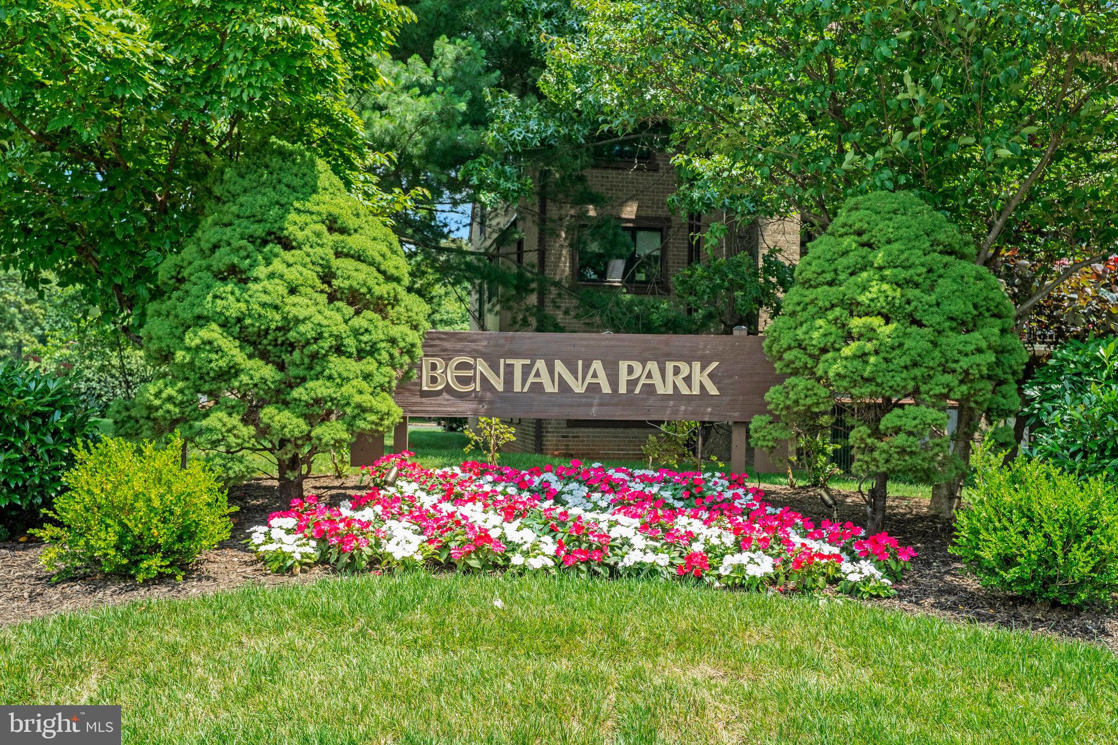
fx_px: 994
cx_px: 559
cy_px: 372
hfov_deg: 58.7
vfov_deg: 41.1
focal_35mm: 32
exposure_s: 1/400
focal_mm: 32
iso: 1250
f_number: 7.1
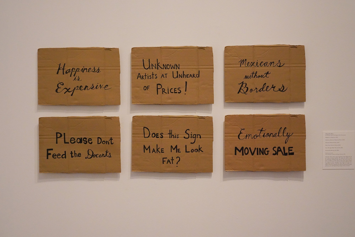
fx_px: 394
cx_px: 178
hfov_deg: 48.5
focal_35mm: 40
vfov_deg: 33.4
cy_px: 118
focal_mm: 40
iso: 8000
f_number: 8
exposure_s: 1/100
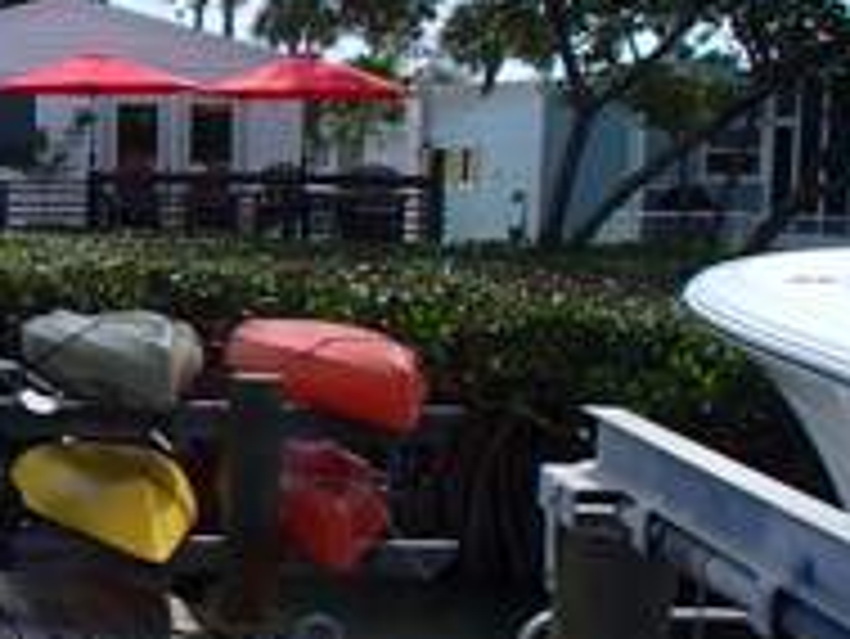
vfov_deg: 20.7
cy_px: 362
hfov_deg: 25.2
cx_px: -117
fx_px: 1745
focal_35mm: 71
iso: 100
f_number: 11
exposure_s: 1/125
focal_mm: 5
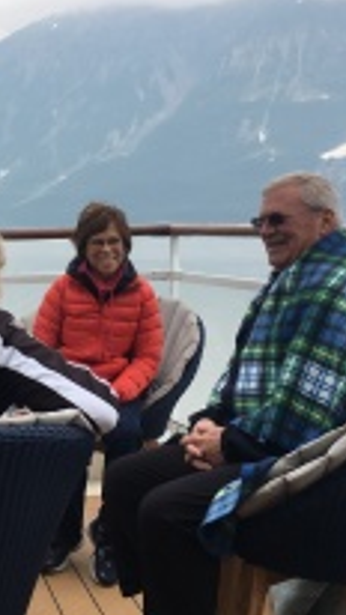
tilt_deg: -5.2
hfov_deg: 21.0
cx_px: 36
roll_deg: +0.5
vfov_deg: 37.2
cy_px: 296
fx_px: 913
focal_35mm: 56
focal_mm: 4.15
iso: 25
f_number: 2.2
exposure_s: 1/407
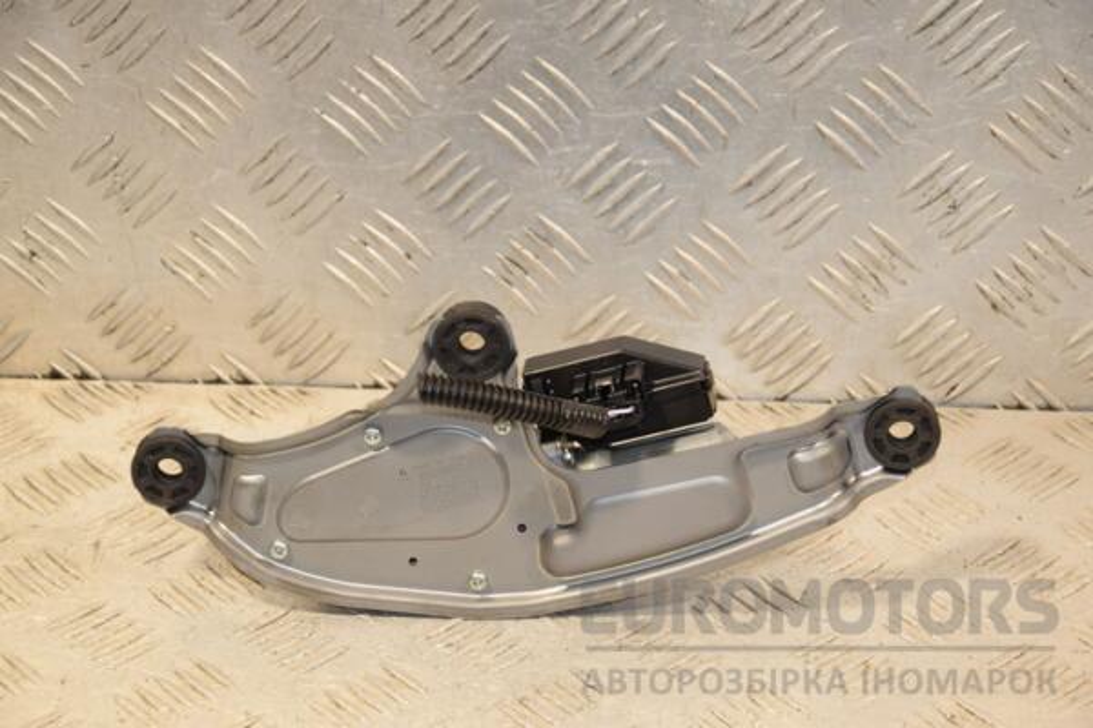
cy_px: 364
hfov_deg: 19.5
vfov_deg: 13.0
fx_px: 3188
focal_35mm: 105
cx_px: 546
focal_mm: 70
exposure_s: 1/200
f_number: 6.3
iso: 800
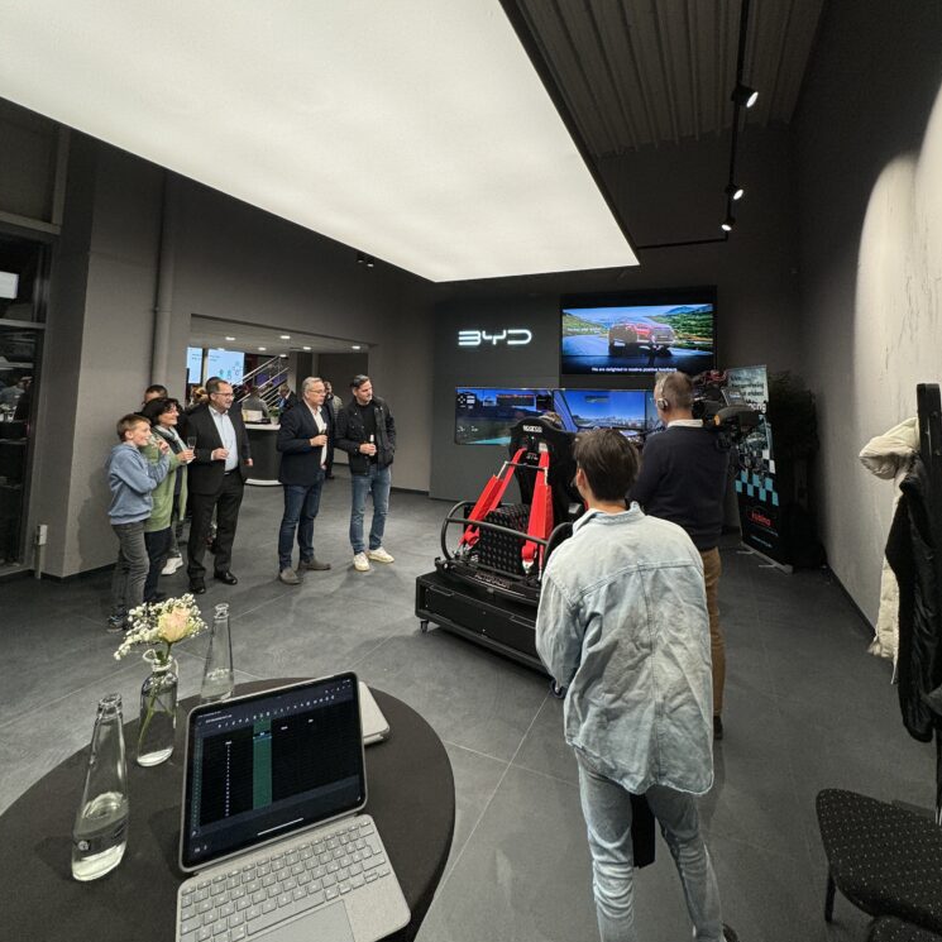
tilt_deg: +3.9
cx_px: 475
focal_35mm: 17
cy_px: 354
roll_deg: -2.0
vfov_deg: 82.4
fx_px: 523
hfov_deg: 84.0
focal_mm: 2.22
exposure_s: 1/99
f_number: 2.2
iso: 80
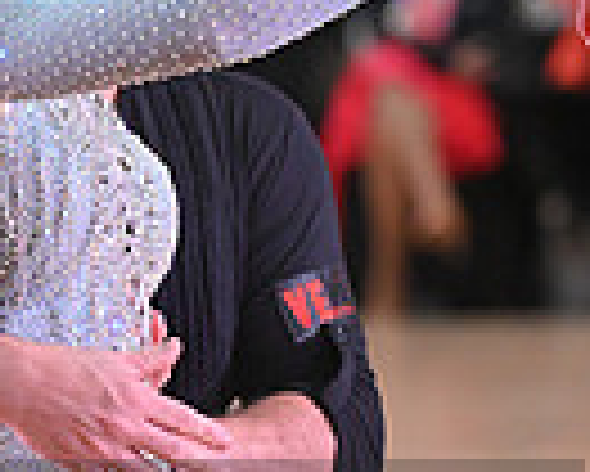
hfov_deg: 2.5
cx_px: -34
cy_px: 611
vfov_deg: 2.0
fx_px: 13421
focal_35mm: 768
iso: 3200
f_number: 5
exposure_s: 1/320
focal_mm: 185
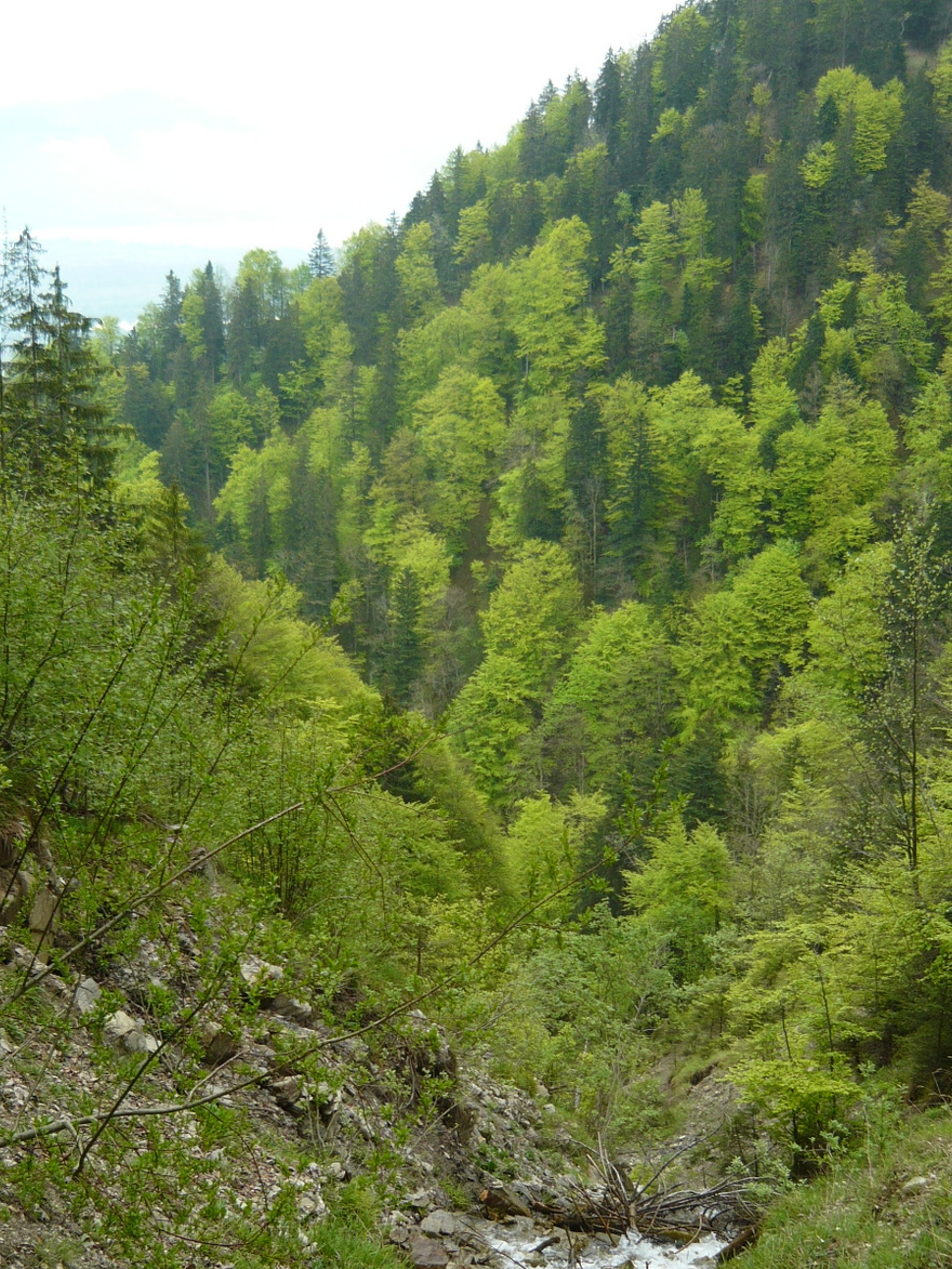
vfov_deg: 41.7
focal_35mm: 45
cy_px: 814
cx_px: 455
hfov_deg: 32.2
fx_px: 1650
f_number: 2.8
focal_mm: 5.5
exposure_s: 1/250
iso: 100
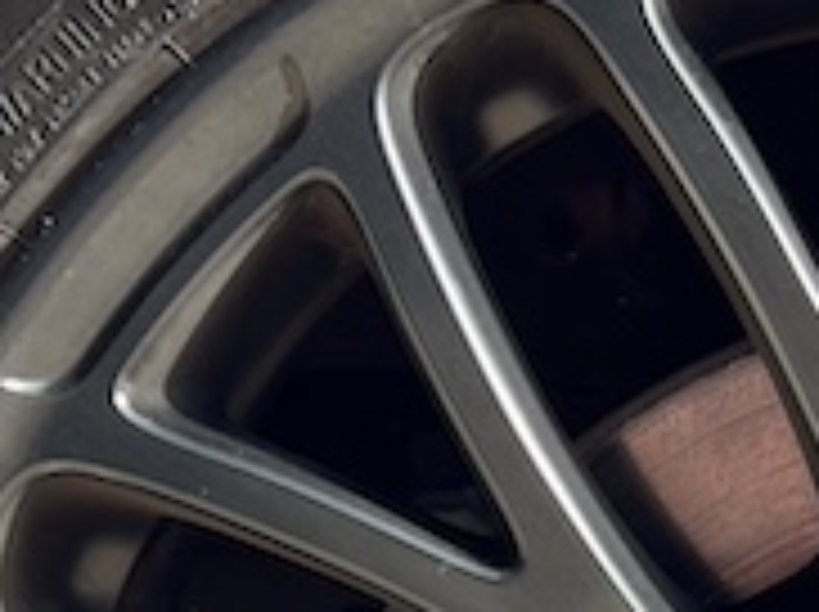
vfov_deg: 10.1
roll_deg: +2.9
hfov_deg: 13.6
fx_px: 3379
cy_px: 873
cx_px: 810
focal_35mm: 143
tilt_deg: -8.3
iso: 50
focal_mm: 5.7
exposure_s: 1/171
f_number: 1.5
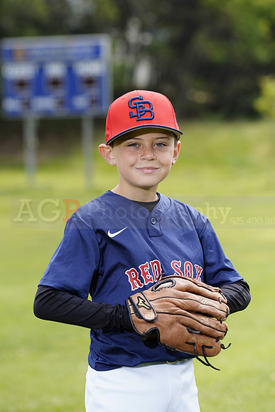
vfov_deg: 10.8
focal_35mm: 191
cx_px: 138
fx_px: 2187
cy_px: 206
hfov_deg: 7.2
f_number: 6.3
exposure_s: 1/250
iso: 100
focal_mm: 191
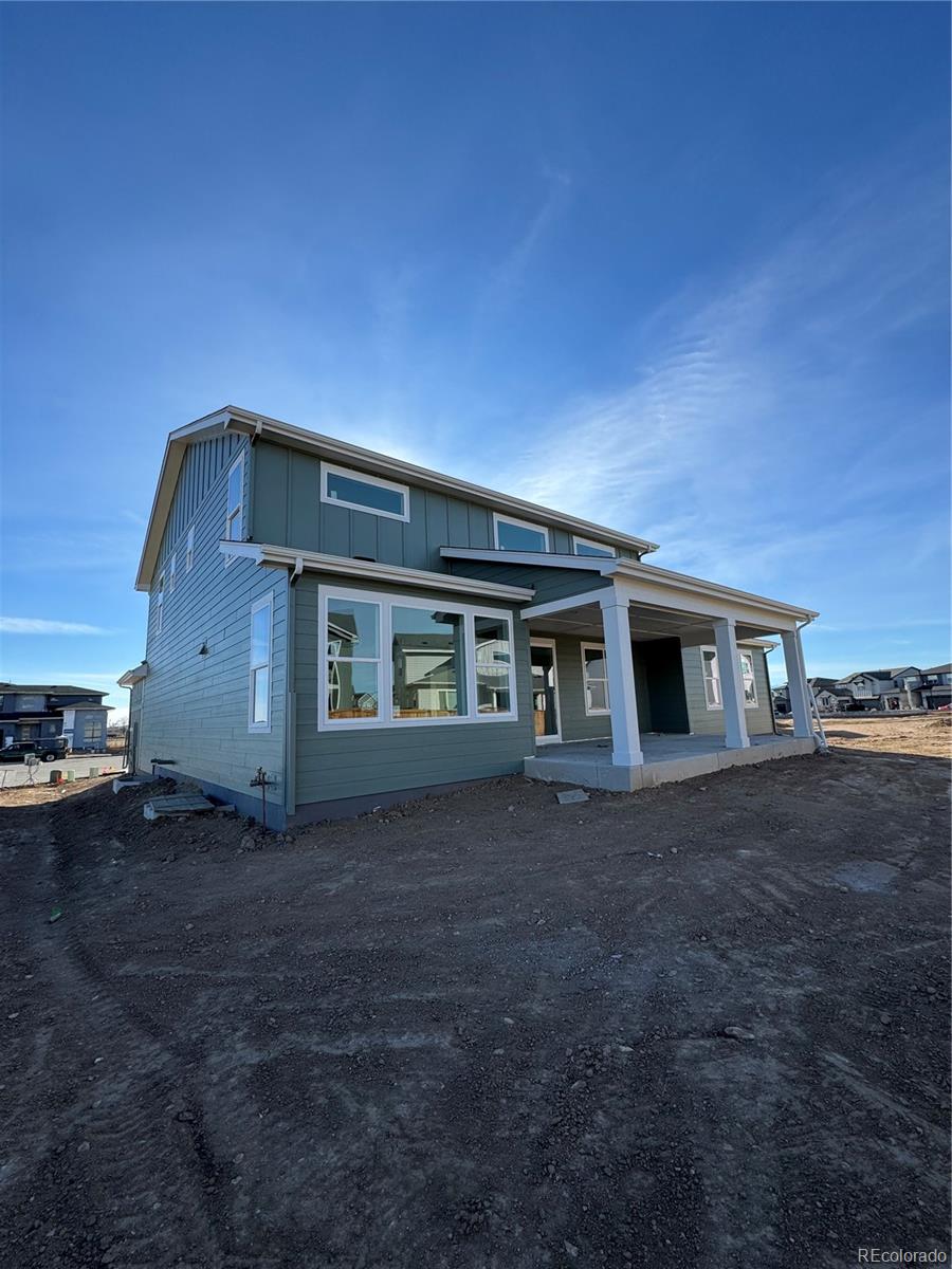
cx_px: 476
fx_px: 513
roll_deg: +2.6
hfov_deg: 85.7
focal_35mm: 14
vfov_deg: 102.1
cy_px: 634
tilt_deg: +9.9
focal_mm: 2.22
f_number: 2.2
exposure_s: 1/1299
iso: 50
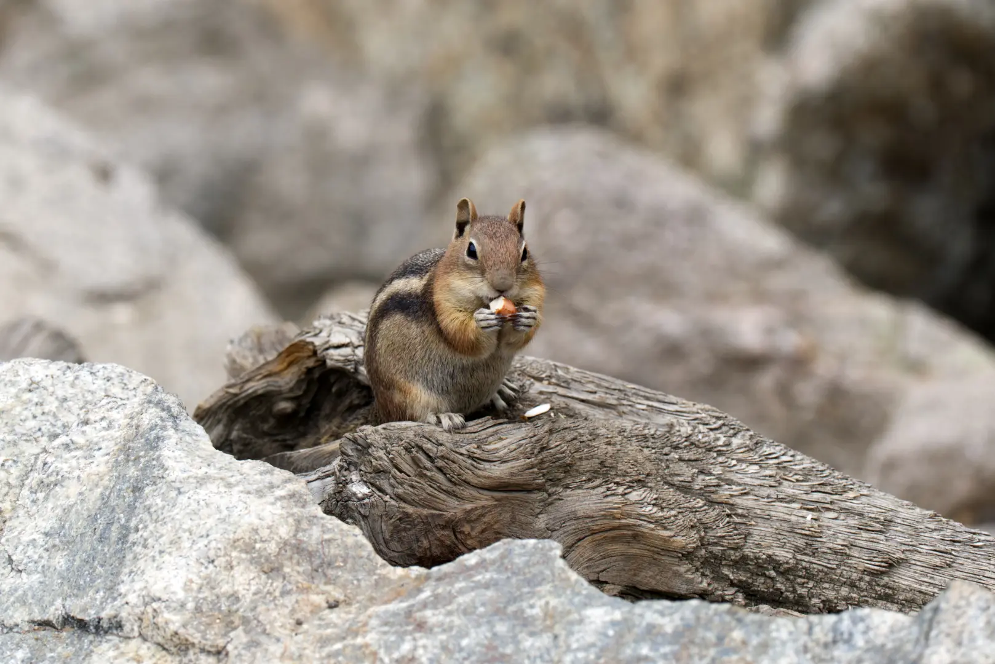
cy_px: 332
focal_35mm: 210
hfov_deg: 9.8
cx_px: 498
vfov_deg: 6.5
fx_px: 5806
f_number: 4.5
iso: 160
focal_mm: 140
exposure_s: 1/450
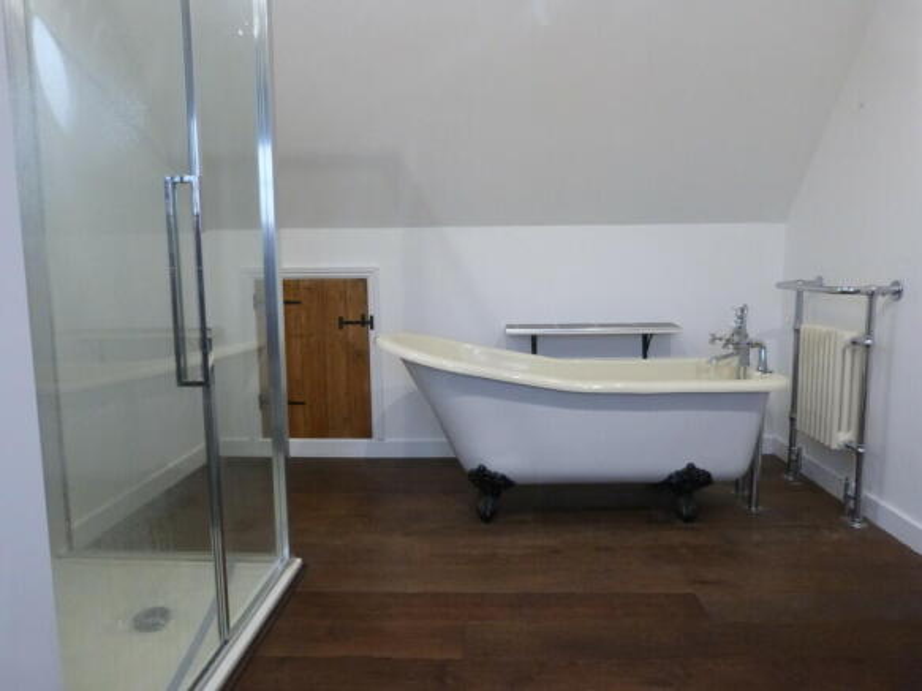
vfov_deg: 54.9
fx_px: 666
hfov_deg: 69.4
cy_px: 346
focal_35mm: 25
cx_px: 461
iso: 320
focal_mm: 4.5
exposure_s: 1/60
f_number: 2.8
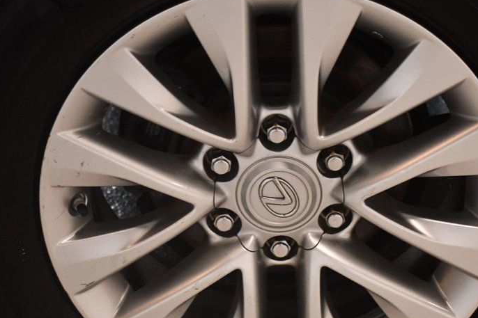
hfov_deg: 18.2
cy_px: 194
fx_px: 1487
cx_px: 297
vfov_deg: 12.2
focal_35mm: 112
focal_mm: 50
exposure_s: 1/125
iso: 3200
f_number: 4.8
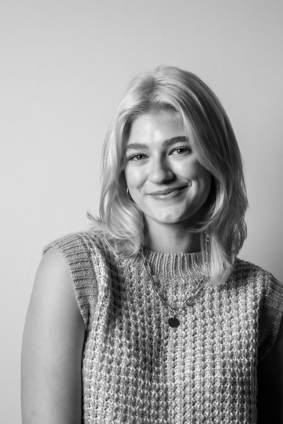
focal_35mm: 111
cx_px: 162
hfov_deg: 12.3
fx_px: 1309
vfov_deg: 18.4
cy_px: 245
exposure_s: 1/320
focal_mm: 70
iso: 800
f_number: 3.2
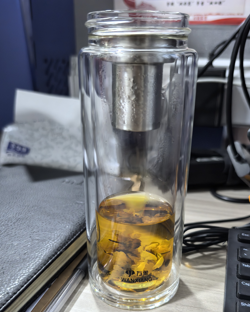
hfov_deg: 42.2
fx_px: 324
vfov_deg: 50.6
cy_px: 207
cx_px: 132
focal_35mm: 35
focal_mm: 6.98
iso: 500
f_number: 1.4
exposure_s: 1/39.9
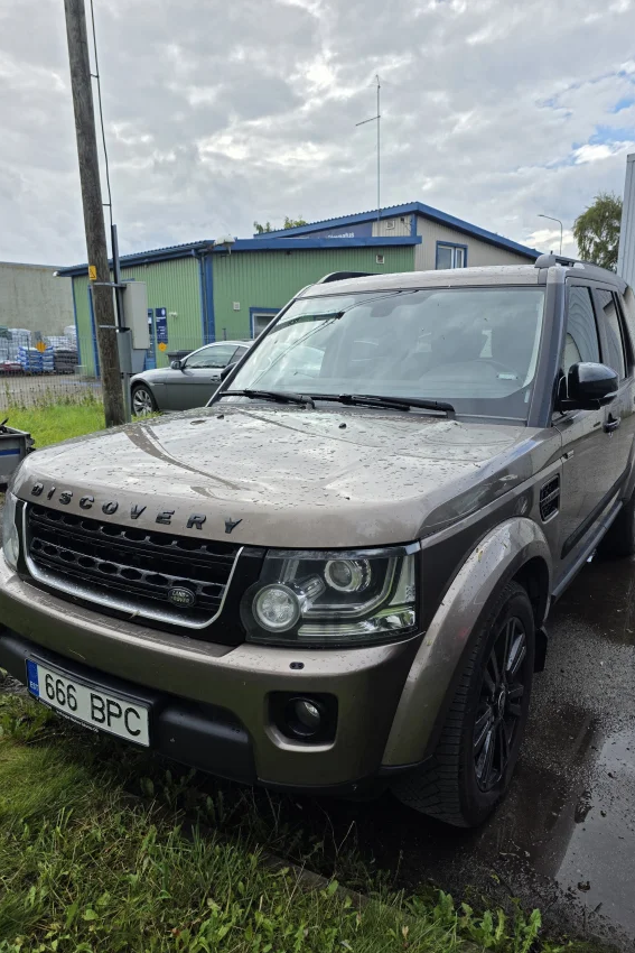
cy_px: 477
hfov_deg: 53.2
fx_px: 635
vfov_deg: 73.7
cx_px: 320
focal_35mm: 24
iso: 80
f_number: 1.7
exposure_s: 1/2686
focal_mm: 6.3
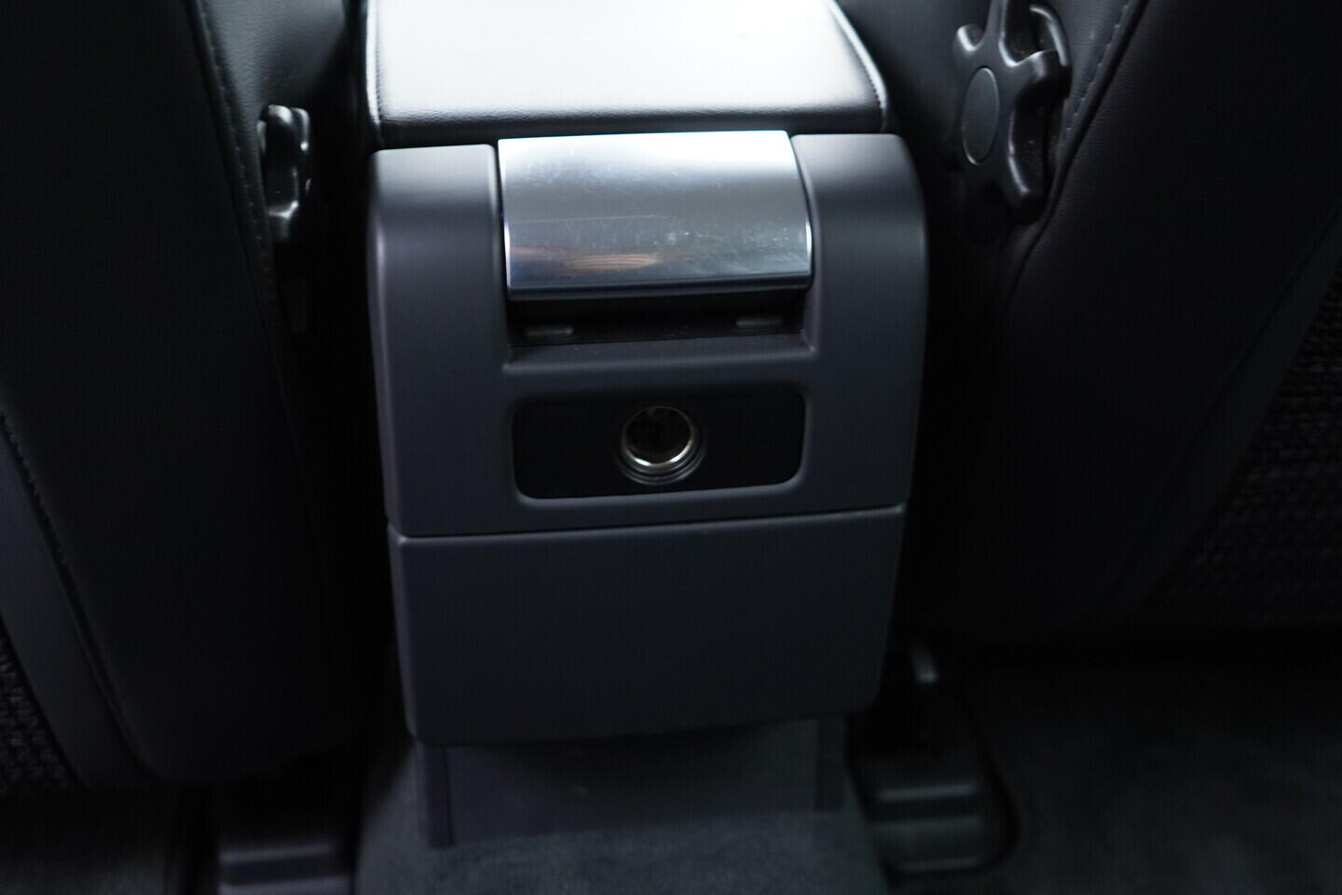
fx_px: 1342
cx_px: 671
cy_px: 448
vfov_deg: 36.9
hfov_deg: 53.1
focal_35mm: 36
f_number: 2.8
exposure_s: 1/40
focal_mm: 24
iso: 800
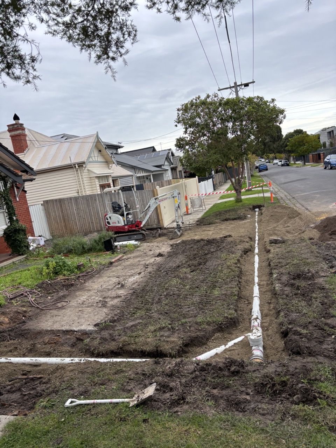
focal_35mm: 26
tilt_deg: -5.6
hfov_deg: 53.1
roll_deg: +9.2
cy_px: 224
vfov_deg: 67.3
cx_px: 168
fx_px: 336
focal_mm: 5.96
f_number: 1.6
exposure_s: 1/927
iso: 50
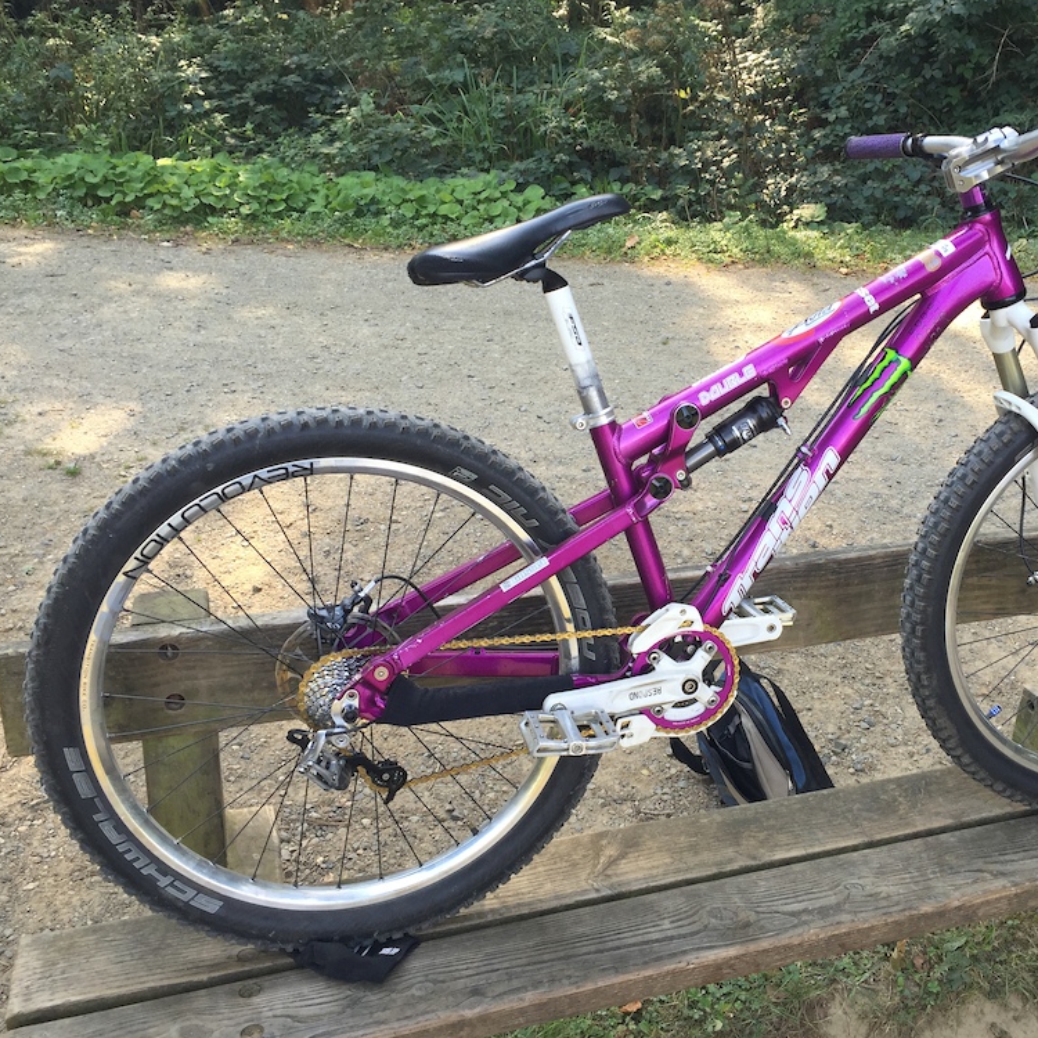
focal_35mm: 35
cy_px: 522
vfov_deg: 47.2
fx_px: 1187
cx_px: 670
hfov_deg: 46.7
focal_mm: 4.15
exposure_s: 1/100
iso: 32
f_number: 2.2
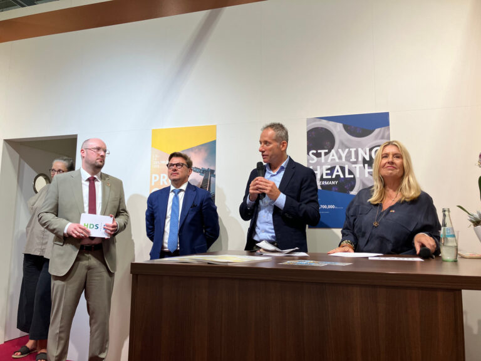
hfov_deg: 63.4
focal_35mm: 28
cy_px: 180
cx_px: 240
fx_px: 389
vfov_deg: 49.7
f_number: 1.8
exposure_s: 1/98
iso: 50
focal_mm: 3.99
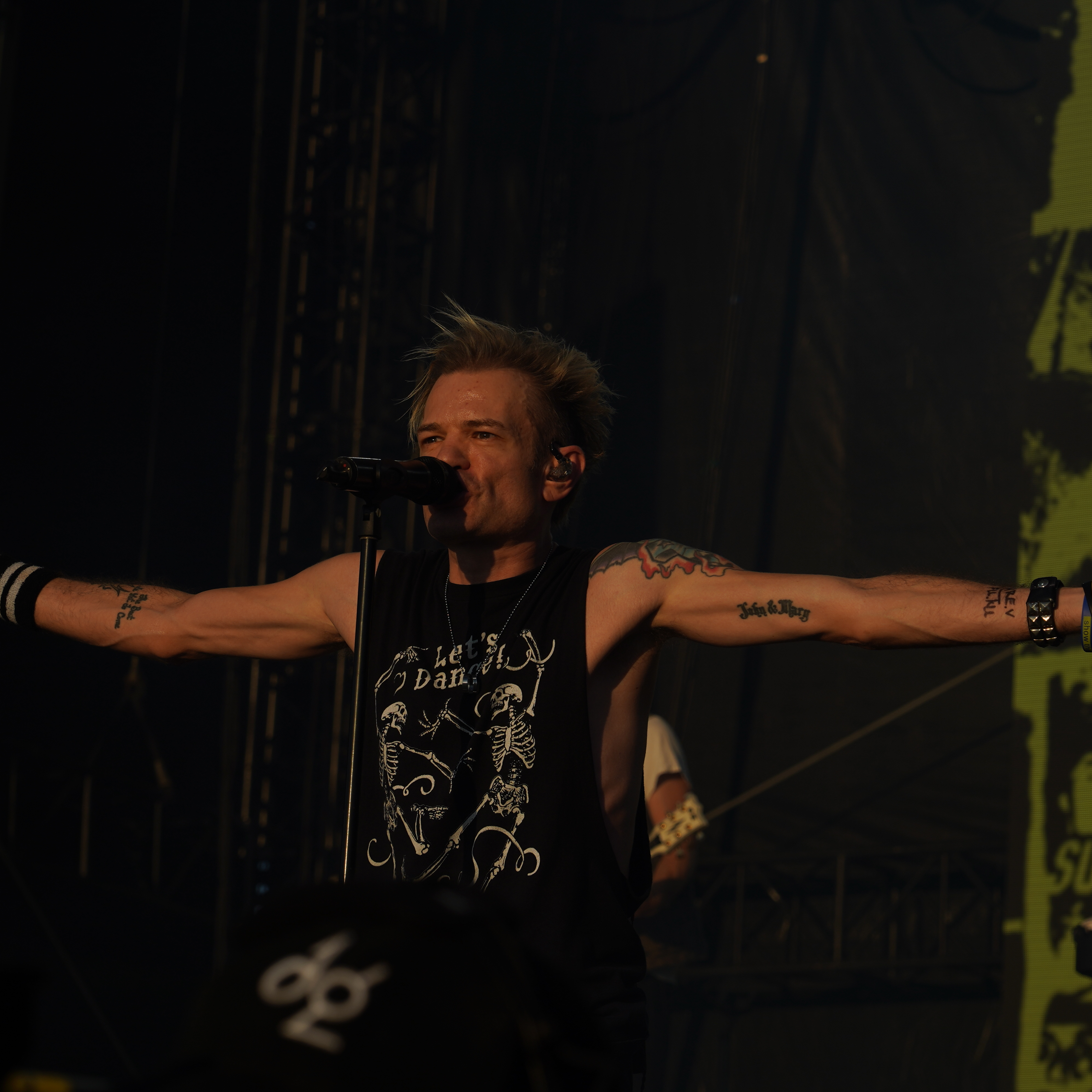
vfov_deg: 13.0
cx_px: 587
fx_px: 4783
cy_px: 546
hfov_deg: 13.0
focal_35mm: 134
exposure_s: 1/500
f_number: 8
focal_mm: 105
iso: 100
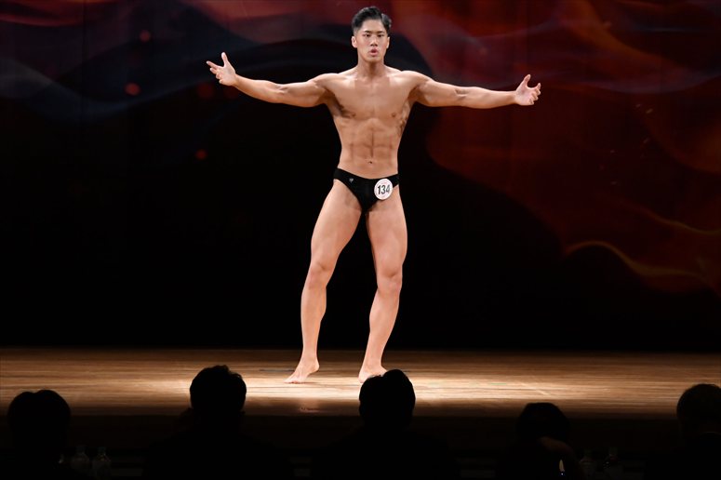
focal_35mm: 202
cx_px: 360
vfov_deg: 6.8
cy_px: 240
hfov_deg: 10.2
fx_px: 4044
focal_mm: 135
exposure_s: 1/400
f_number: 5.6
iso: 3200
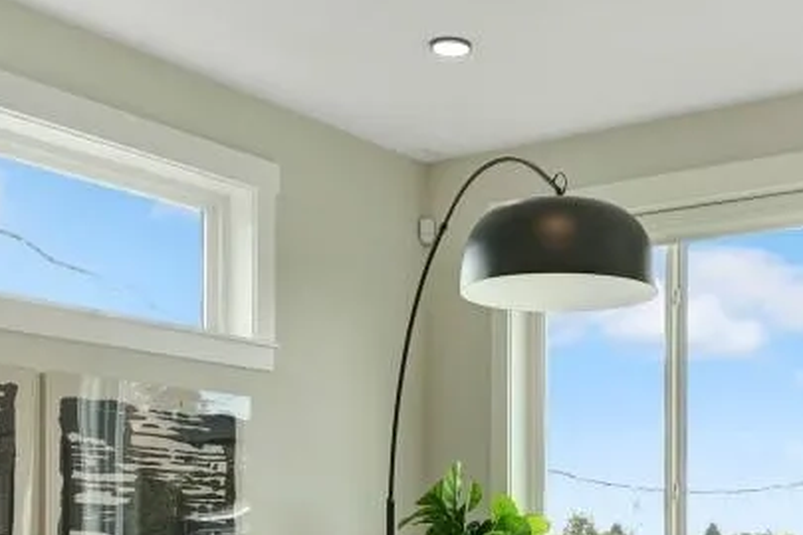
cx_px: 662
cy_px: 531
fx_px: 1249
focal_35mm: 56
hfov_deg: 34.4
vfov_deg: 23.2
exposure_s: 1/200
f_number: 8
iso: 400
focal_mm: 14
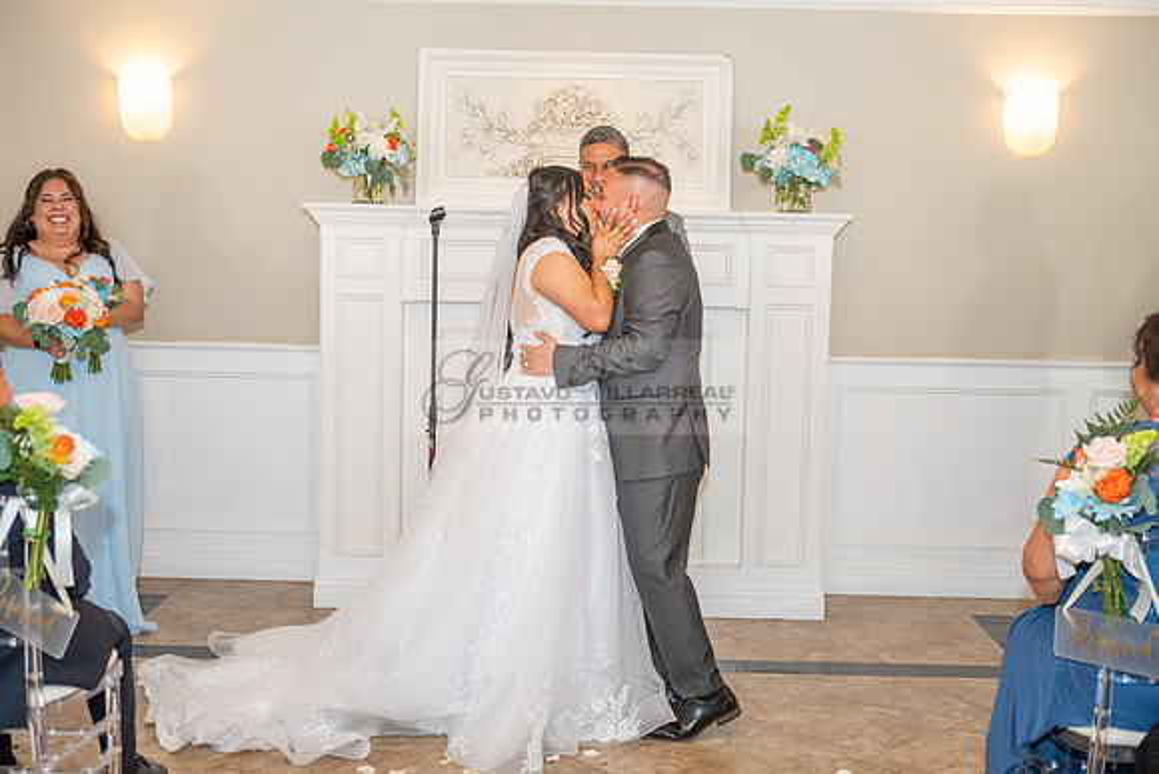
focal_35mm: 48
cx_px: 580
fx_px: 1546
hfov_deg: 41.1
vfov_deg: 28.1
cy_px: 387
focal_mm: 48
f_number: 3.5
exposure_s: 1/200
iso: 1250
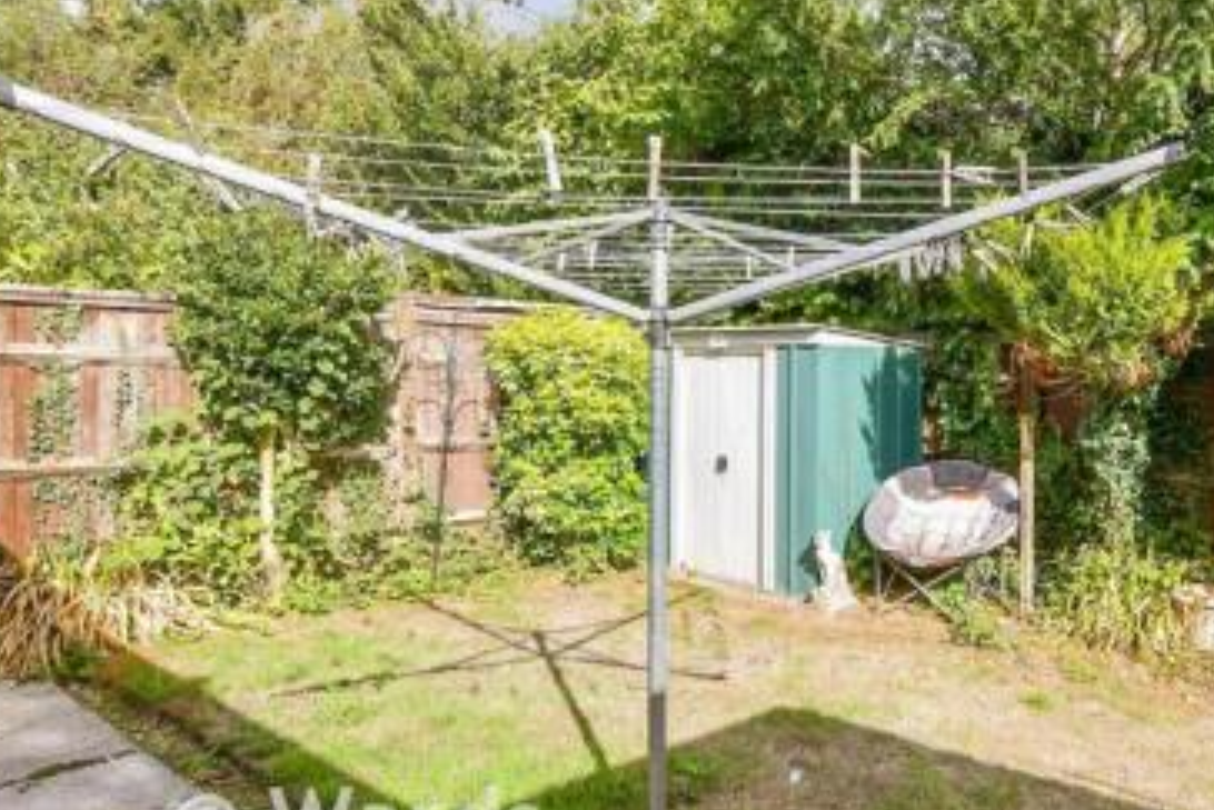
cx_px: 882
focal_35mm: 27
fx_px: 911
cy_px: 325
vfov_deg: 47.7
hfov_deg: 64.1
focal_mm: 10
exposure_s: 1/640
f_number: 8
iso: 320
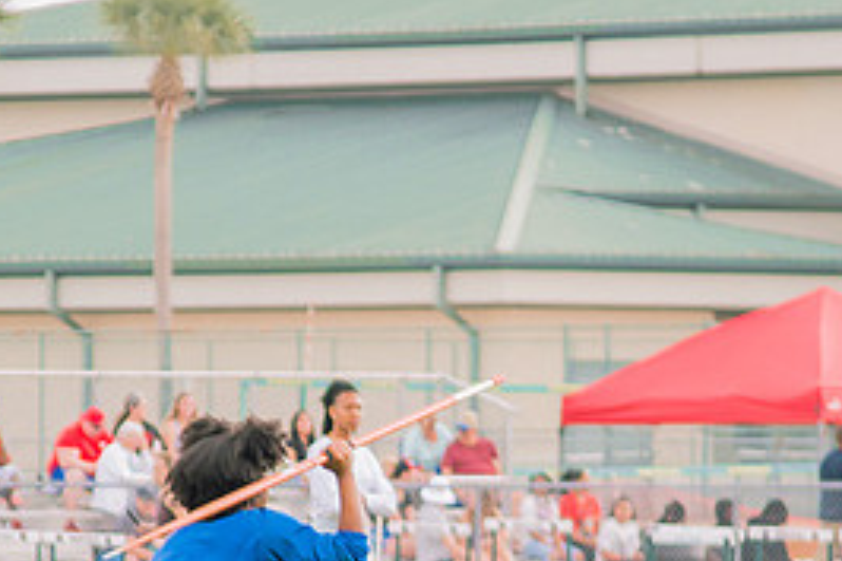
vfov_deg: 2.5
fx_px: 12972
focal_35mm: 555
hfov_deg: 3.7
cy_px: 510
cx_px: 439
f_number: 4
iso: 200
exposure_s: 1/200
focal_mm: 120
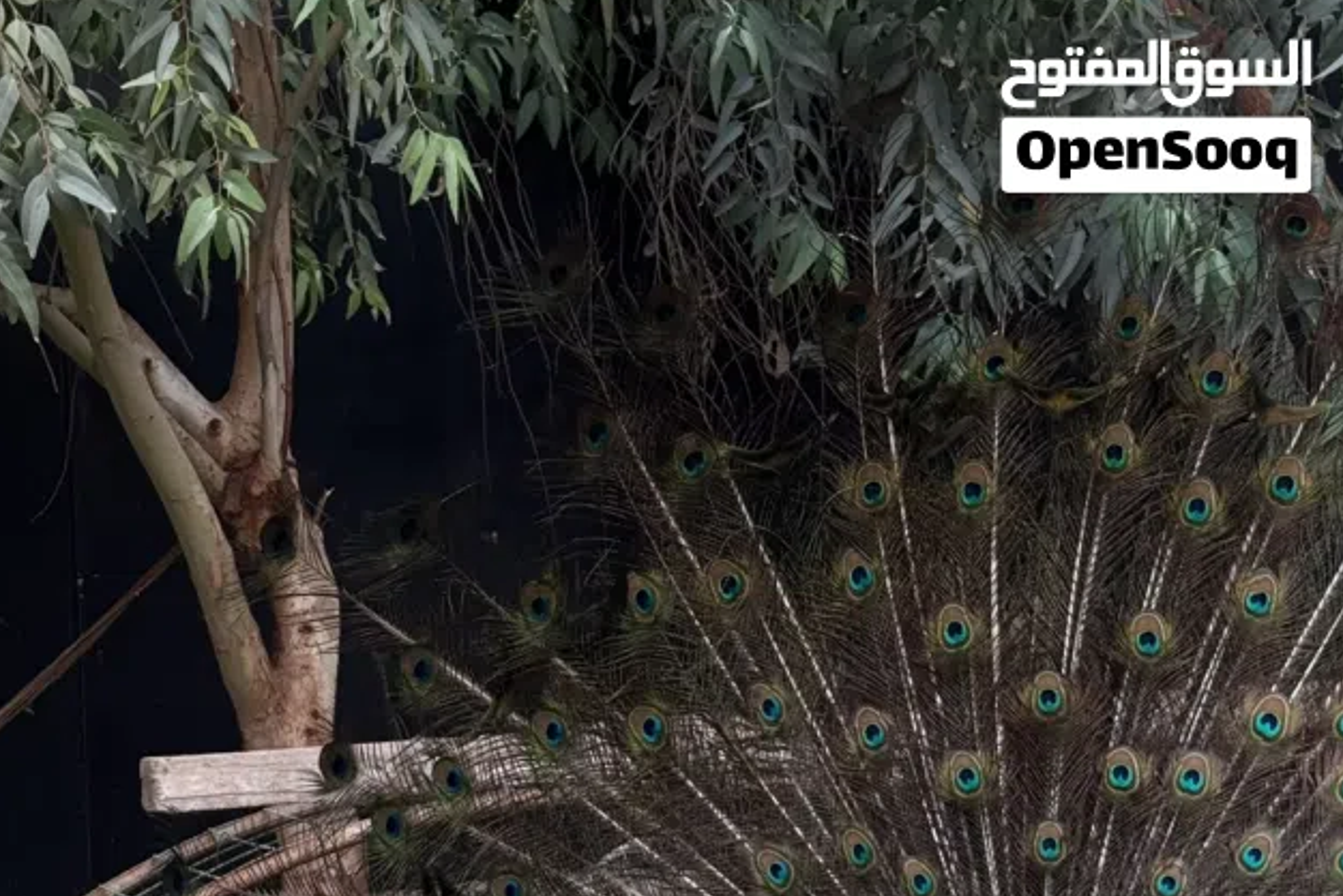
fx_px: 1903
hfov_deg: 38.9
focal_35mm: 51
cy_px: 502
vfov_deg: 26.5
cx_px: 678
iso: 64
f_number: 1.78
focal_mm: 6.76
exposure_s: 1/404
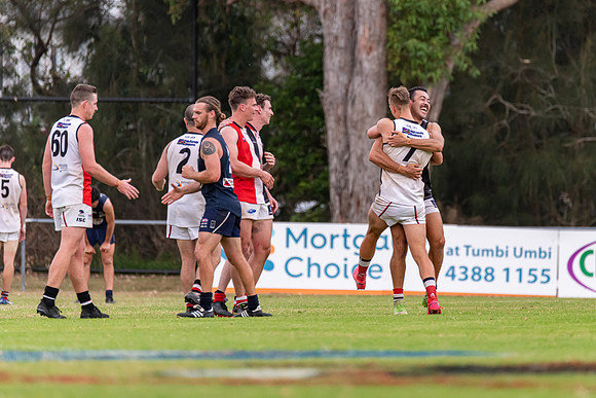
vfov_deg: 2.2
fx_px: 10388
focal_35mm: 627
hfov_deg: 3.3
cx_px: 340
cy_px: 171
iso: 1250
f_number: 6.3
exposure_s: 1/500
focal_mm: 550
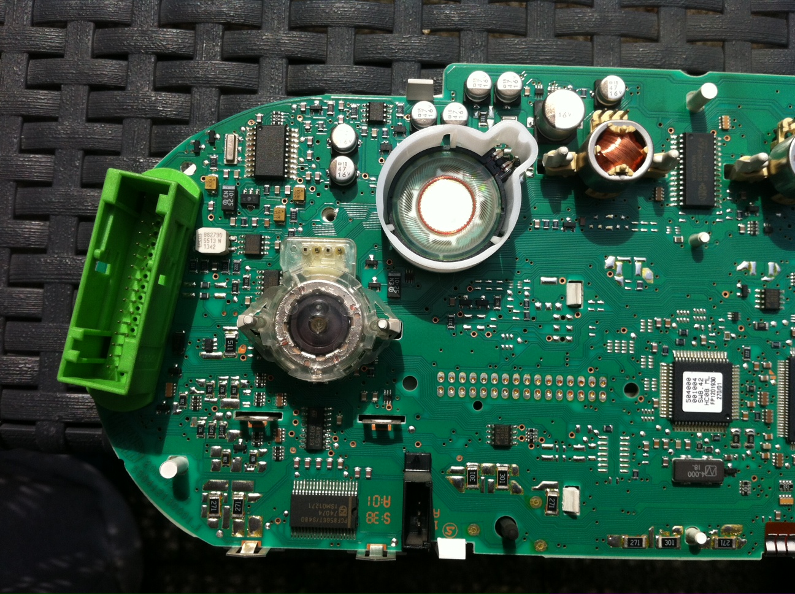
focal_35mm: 35
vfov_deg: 40.6
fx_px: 803
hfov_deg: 52.7
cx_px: 398
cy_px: 297
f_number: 2.8
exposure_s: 1/838
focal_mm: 3.85
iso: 80
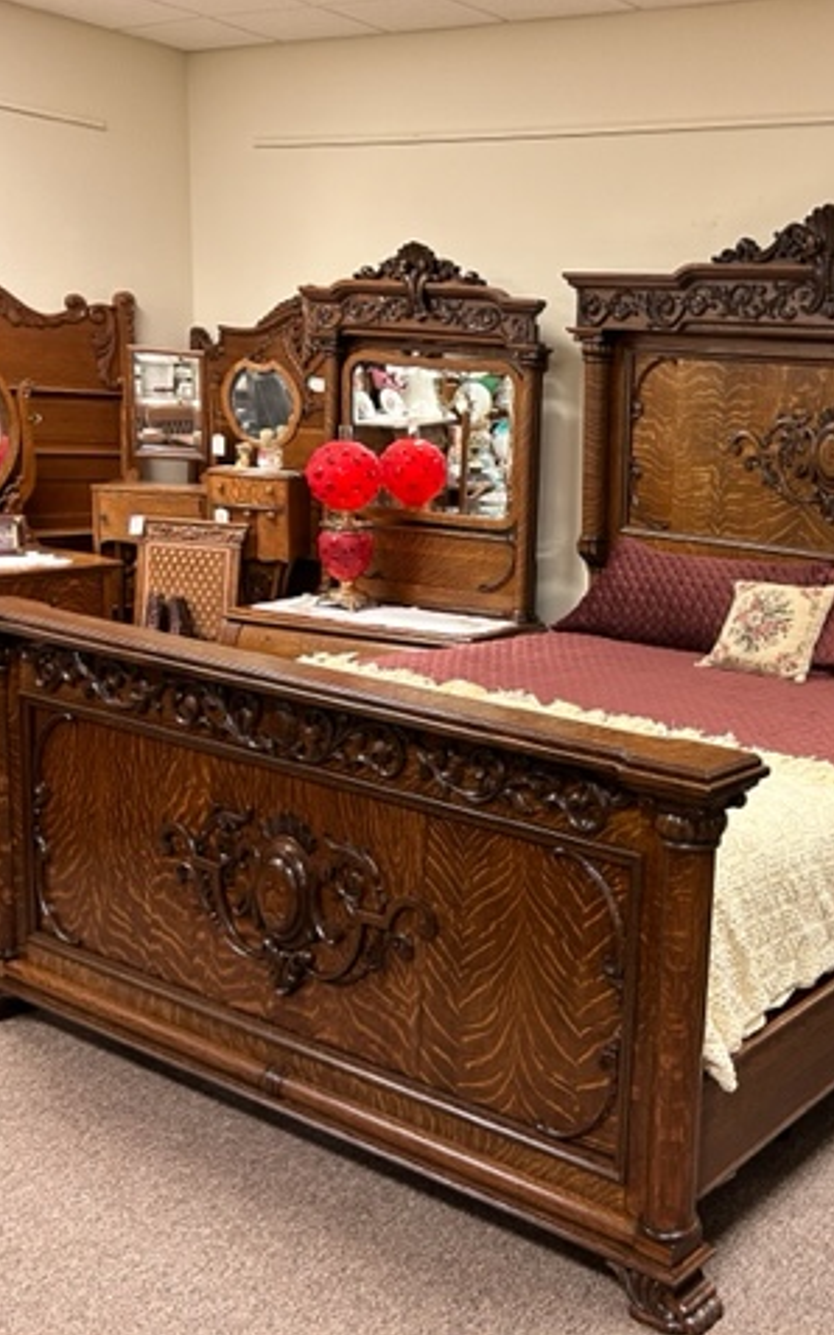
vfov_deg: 52.8
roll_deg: -4.2
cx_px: 848
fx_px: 1346
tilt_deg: -10.0
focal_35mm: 37
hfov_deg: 31.6
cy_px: 666
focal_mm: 5.7
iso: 160
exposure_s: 1/60
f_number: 1.5
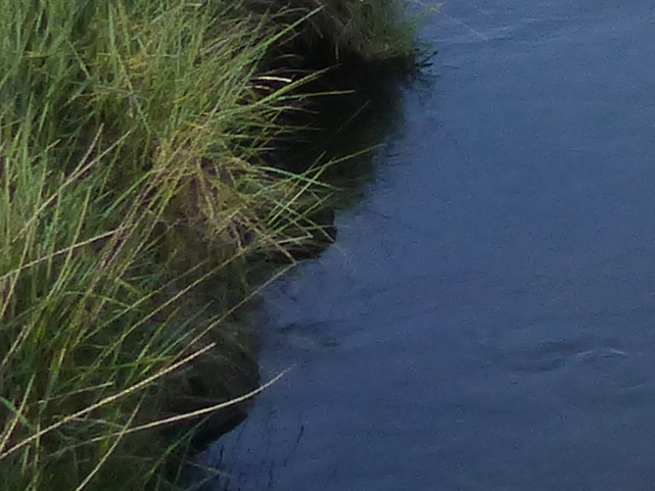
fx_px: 2952
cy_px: -526
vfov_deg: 8.9
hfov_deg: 11.3
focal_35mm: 156
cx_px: 1375
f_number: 4
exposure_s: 1/1000
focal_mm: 4.5
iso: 160
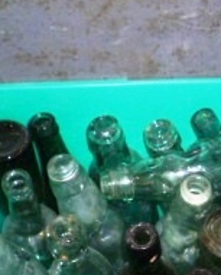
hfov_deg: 23.4
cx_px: 183
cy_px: 222
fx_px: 523
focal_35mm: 64
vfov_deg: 28.9
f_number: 2.8
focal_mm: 5
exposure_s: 1/30
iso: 400
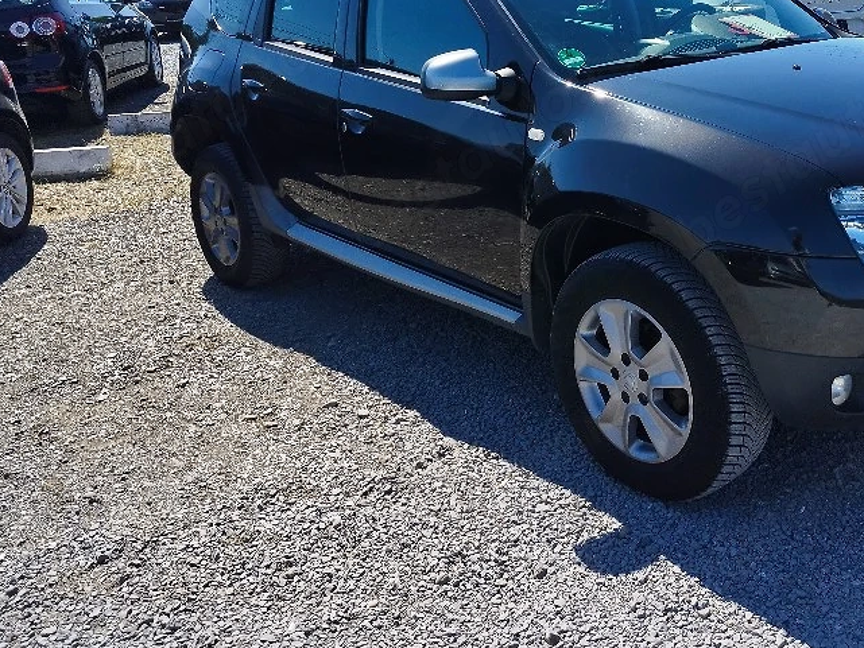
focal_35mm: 39
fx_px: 974
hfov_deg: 46.8
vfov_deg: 36.0
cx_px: 603
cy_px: 160
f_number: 1.89
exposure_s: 1/909
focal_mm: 5.95
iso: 50
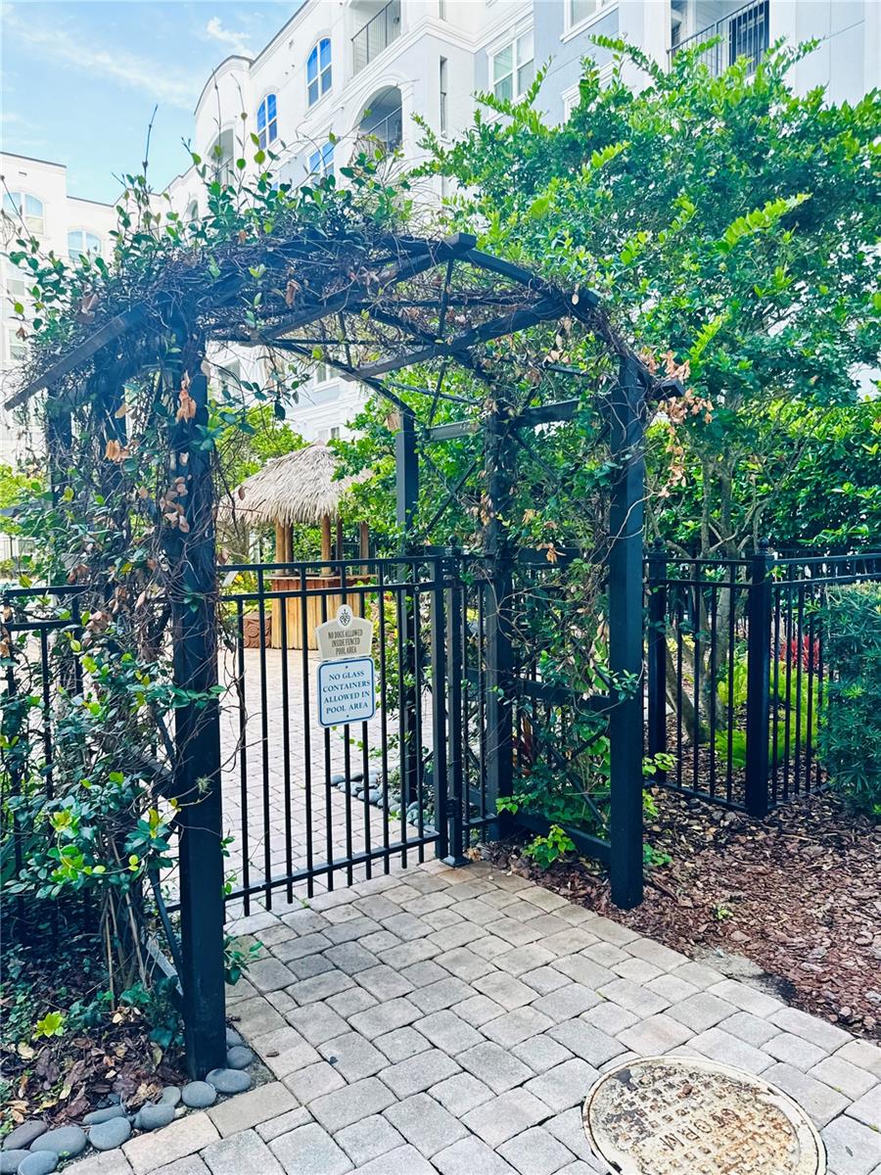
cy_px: 588
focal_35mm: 24
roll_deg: +2.2
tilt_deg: +0.4
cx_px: 440
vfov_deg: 71.6
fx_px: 814
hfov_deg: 56.8
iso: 64
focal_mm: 6.76
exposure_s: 1/141
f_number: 1.78
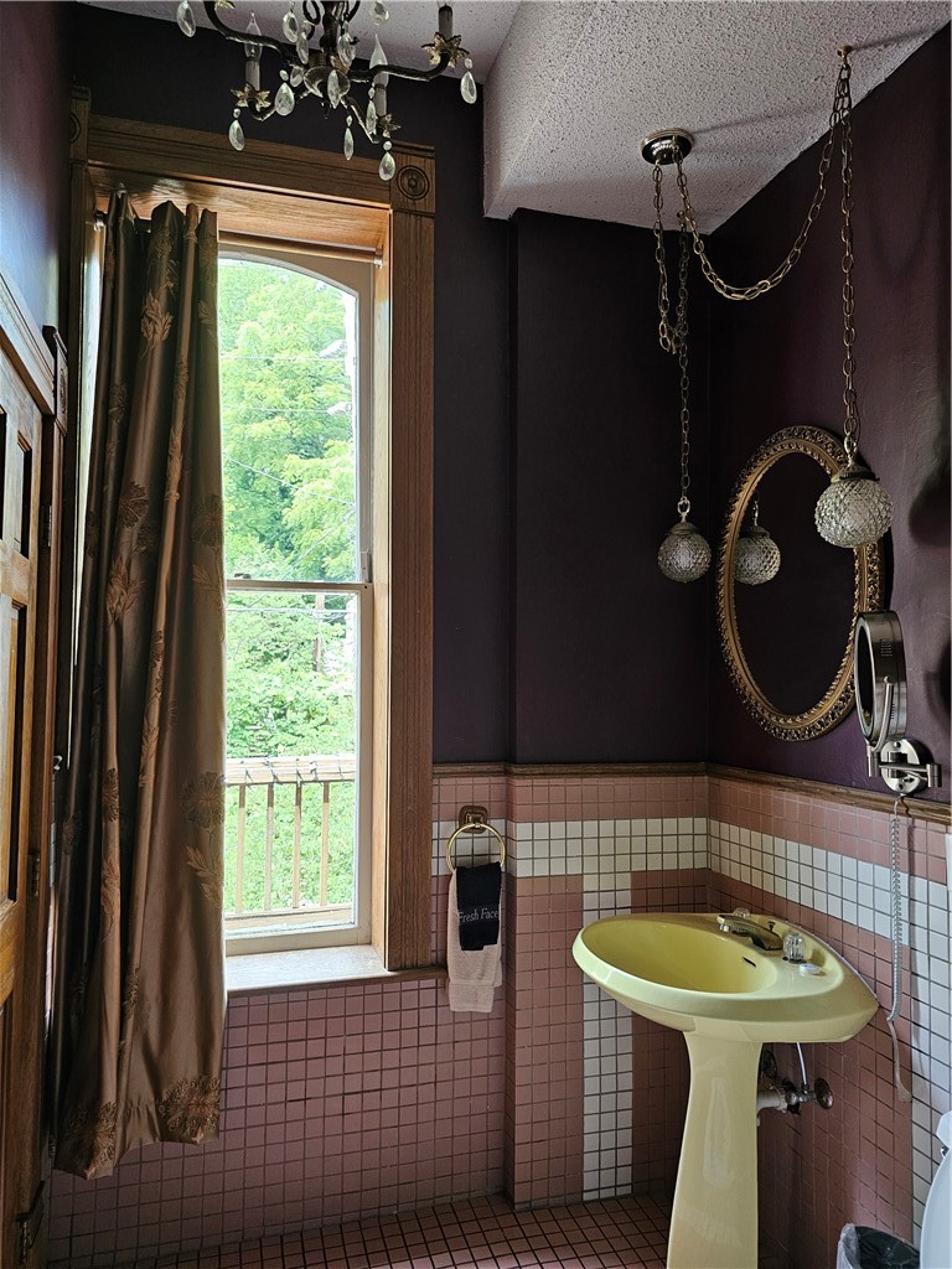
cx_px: 476
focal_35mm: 23
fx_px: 843
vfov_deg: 73.9
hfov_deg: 58.9
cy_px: 634
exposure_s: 1/120
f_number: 1.7
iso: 320
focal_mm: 6.3
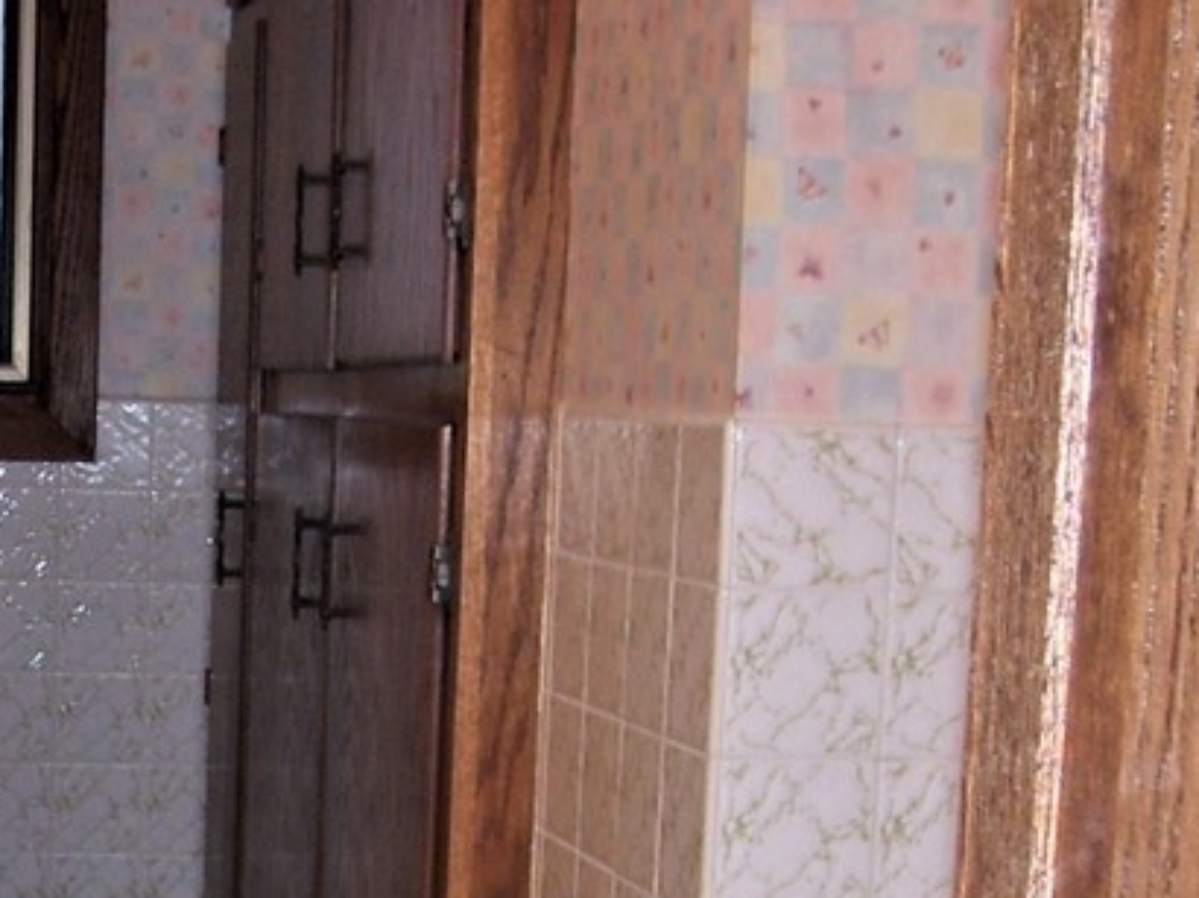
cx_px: -114
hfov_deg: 20.8
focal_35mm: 90
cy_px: 1028
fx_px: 3116
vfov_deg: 15.9
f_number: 2.7
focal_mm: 6
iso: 80
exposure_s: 1/60
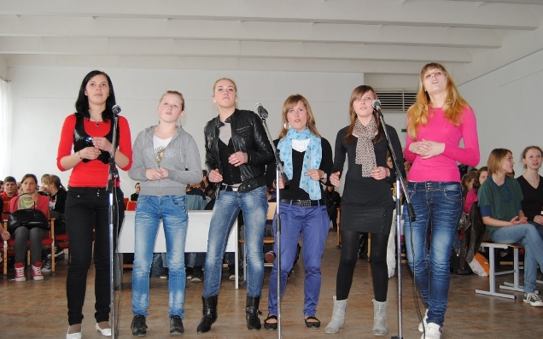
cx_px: 272
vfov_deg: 34.4
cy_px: 173
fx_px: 547
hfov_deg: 52.8
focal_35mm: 37
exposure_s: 1/60
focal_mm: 24
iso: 200
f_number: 3.8
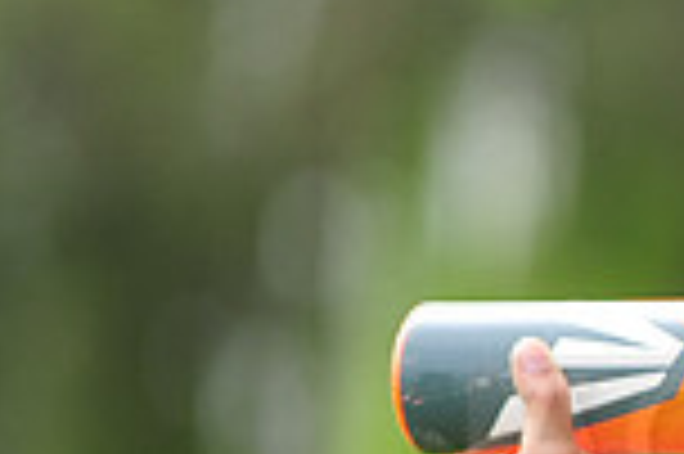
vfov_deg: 1.9
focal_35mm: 707
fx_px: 13418
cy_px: 414
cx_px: 1224
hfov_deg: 2.9
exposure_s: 1/800
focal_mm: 185
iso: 320
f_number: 4.5
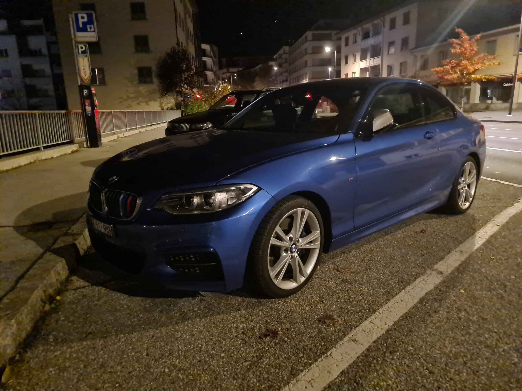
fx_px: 392
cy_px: 196
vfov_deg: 53.1
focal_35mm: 26
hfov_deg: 67.3
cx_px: 261
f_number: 1.8
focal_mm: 5.4
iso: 2000
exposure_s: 1/10
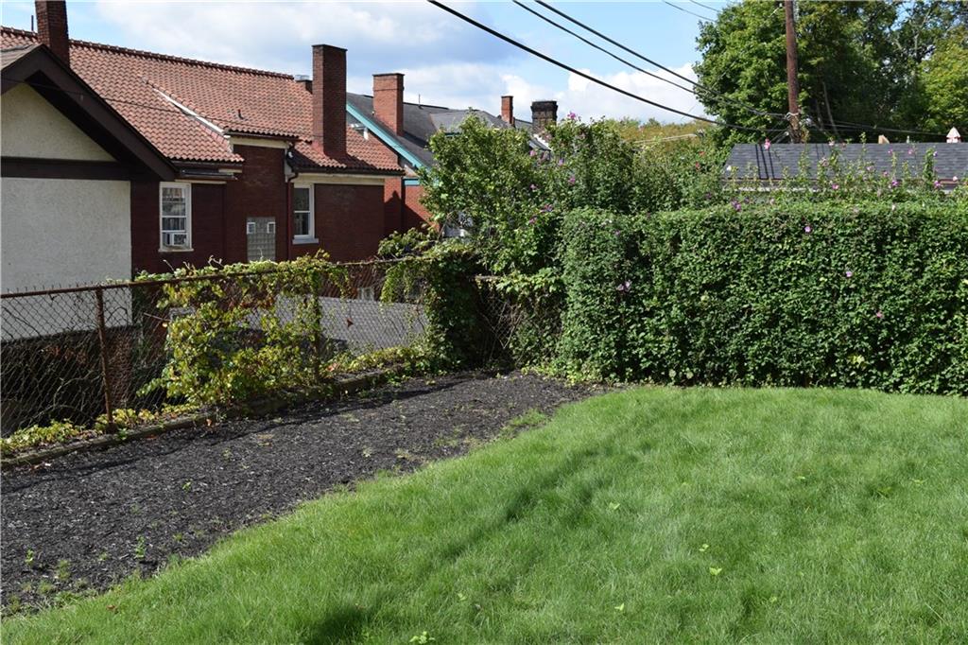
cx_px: 484
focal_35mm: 36
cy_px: 322
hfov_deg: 53.1
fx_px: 968
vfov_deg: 36.8
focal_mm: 24
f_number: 9
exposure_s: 1/320
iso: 200
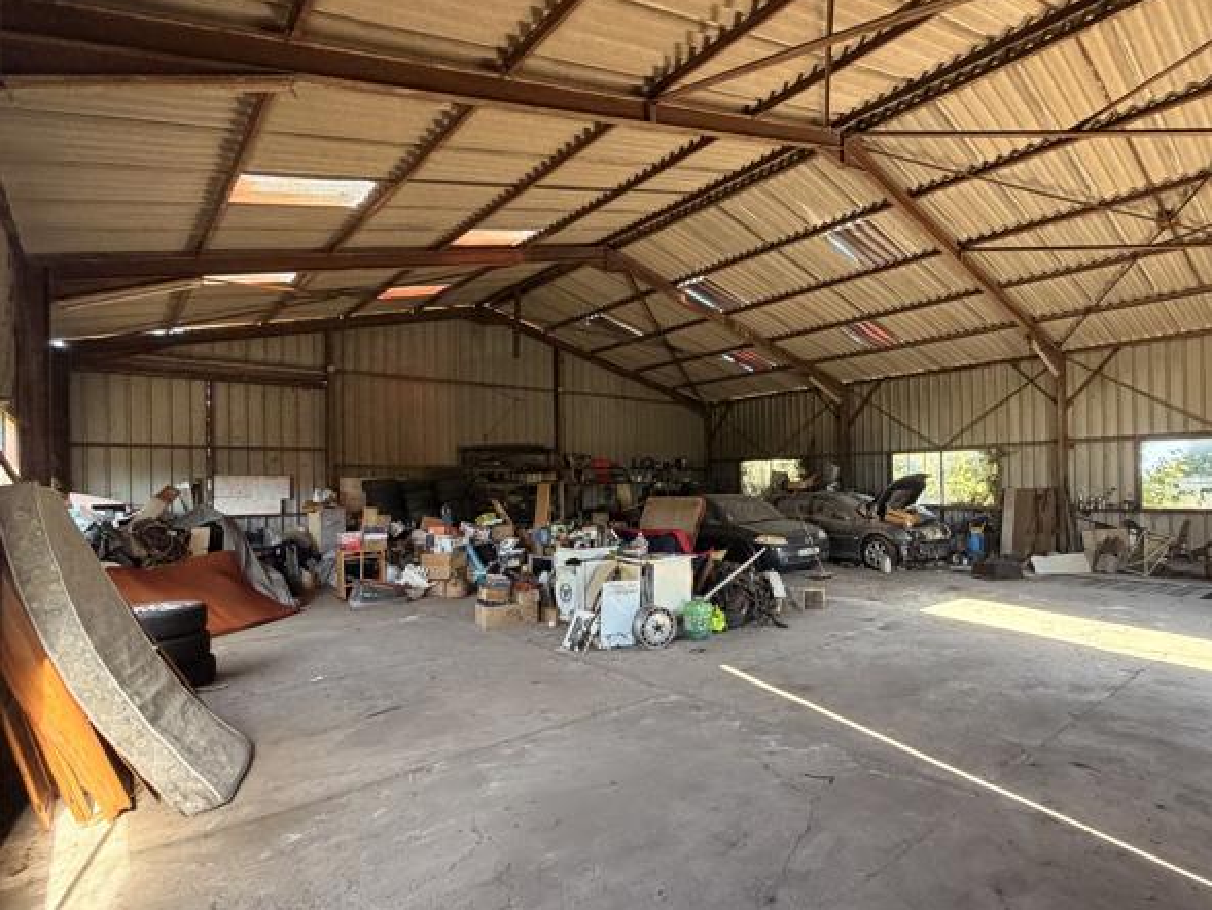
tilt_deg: +0.6
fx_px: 665
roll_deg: +1.2
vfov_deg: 68.7
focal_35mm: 19
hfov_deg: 83.1
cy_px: 476
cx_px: 755
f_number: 2.2
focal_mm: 2.22
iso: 320
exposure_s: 1/121
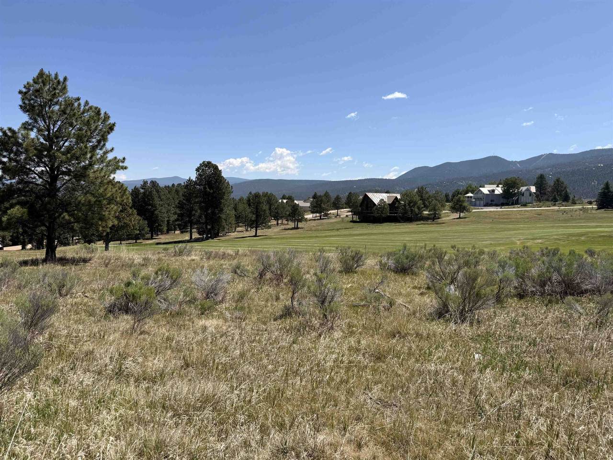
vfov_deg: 56.8
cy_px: 230
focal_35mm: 24
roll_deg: -1.1
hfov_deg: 71.6
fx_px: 425
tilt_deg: -4.3
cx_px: 306
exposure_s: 1/5714
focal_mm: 6.76
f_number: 1.78
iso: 80
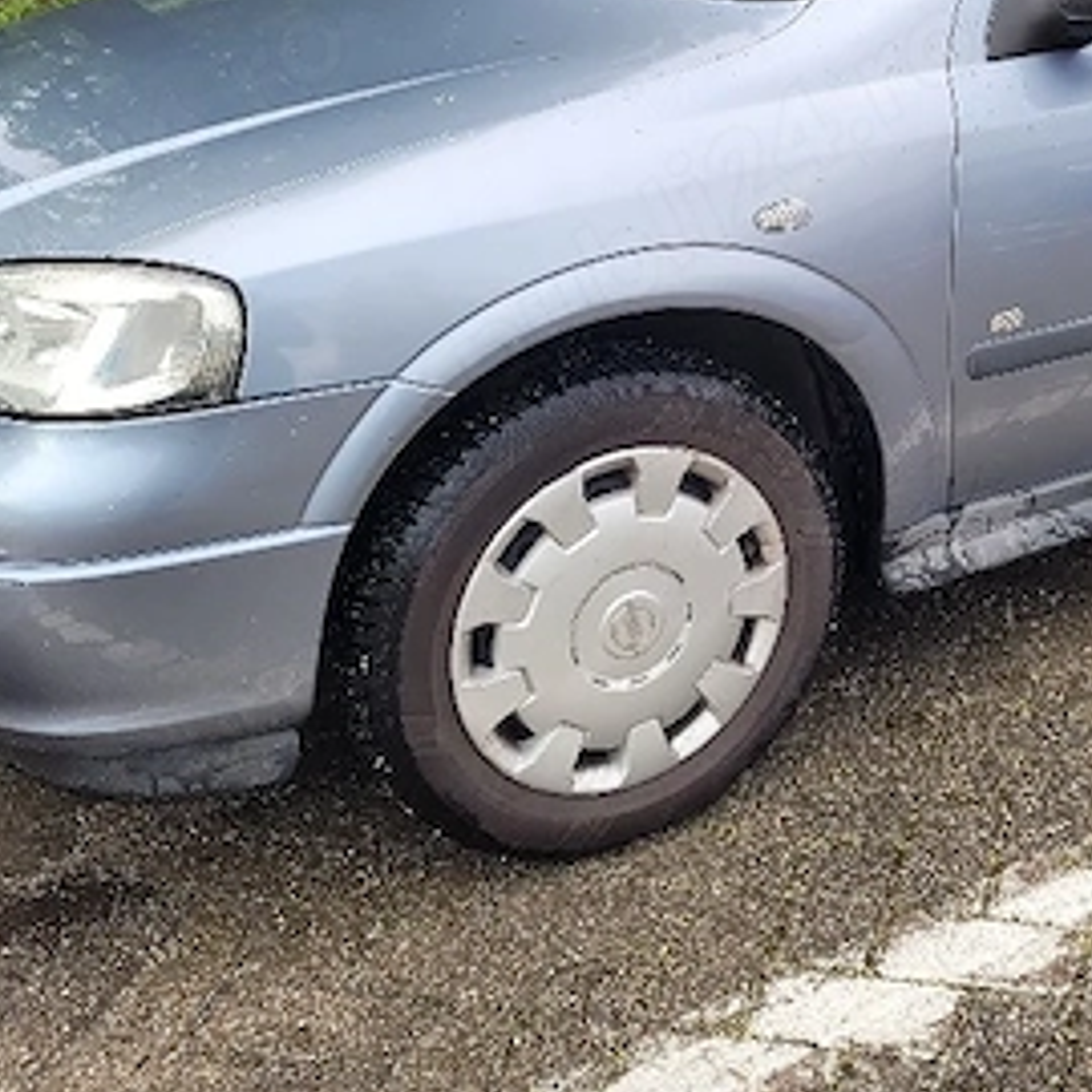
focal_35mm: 51
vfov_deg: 32.5
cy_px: 222
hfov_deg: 32.5
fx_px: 1820
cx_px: 874
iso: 40
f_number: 1.8
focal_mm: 5.4
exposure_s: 1/357
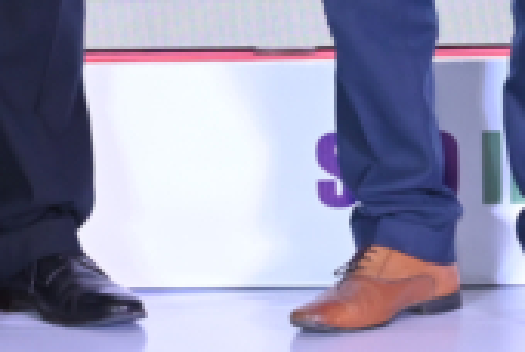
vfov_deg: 4.6
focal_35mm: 293
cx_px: 249
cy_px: -489
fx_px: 4280
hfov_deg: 7.0
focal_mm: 50
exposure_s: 1/200
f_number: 5.6
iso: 2000
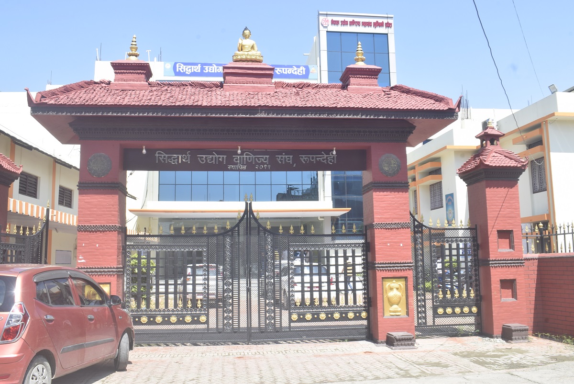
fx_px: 550
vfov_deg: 38.4
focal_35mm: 34
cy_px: 192
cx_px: 287
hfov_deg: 55.1
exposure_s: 1/25
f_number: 16
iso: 100
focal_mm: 23
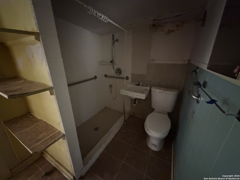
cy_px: 90
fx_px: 97
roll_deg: +0.6
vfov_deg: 85.7
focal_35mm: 14
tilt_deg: -19.5
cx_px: 120
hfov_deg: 102.1
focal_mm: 2.22
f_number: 2.2
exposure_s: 1/31
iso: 1600
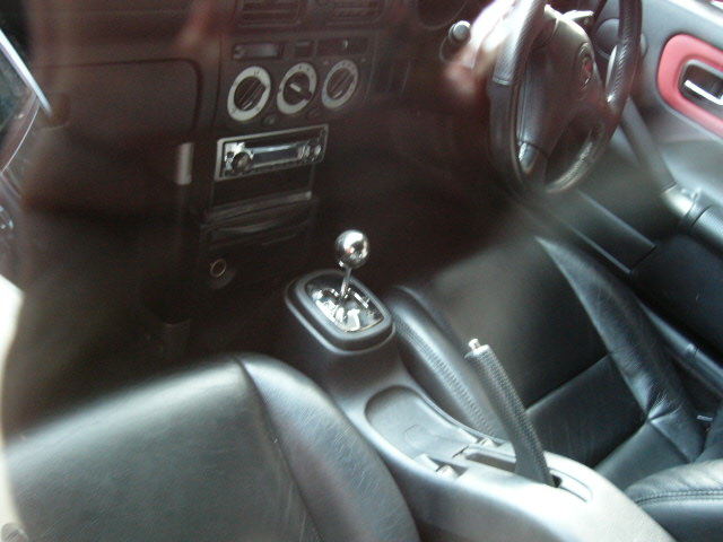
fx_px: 731
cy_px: 271
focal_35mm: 35
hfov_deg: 52.6
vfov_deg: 40.7
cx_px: 362
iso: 200
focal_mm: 5.8
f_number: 2.8
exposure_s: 1/8
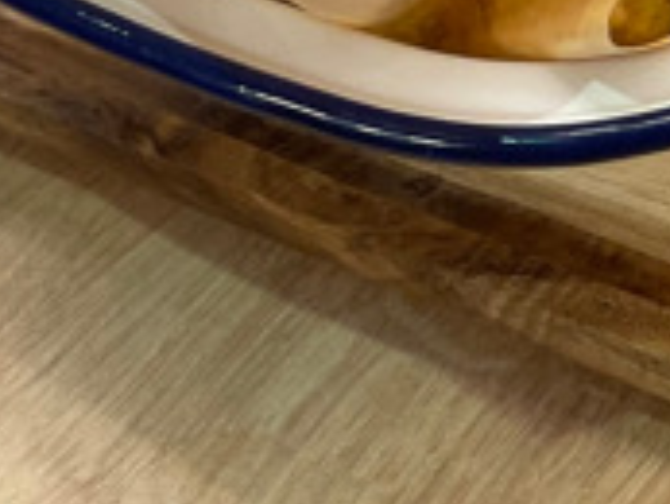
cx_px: 1065
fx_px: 2324
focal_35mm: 120
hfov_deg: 15.0
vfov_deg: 11.8
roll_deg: -3.2
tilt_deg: -42.8
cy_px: -252
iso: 125
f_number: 1.6
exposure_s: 1/84
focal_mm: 4.2
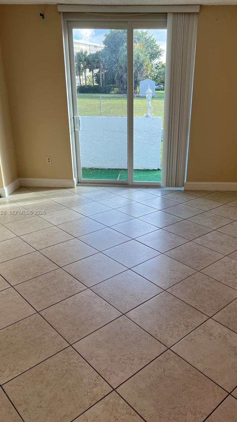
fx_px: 324
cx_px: 140
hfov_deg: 40.0
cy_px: 213
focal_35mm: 29
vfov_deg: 66.1
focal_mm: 5.7
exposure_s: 1/243
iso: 50
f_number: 1.5
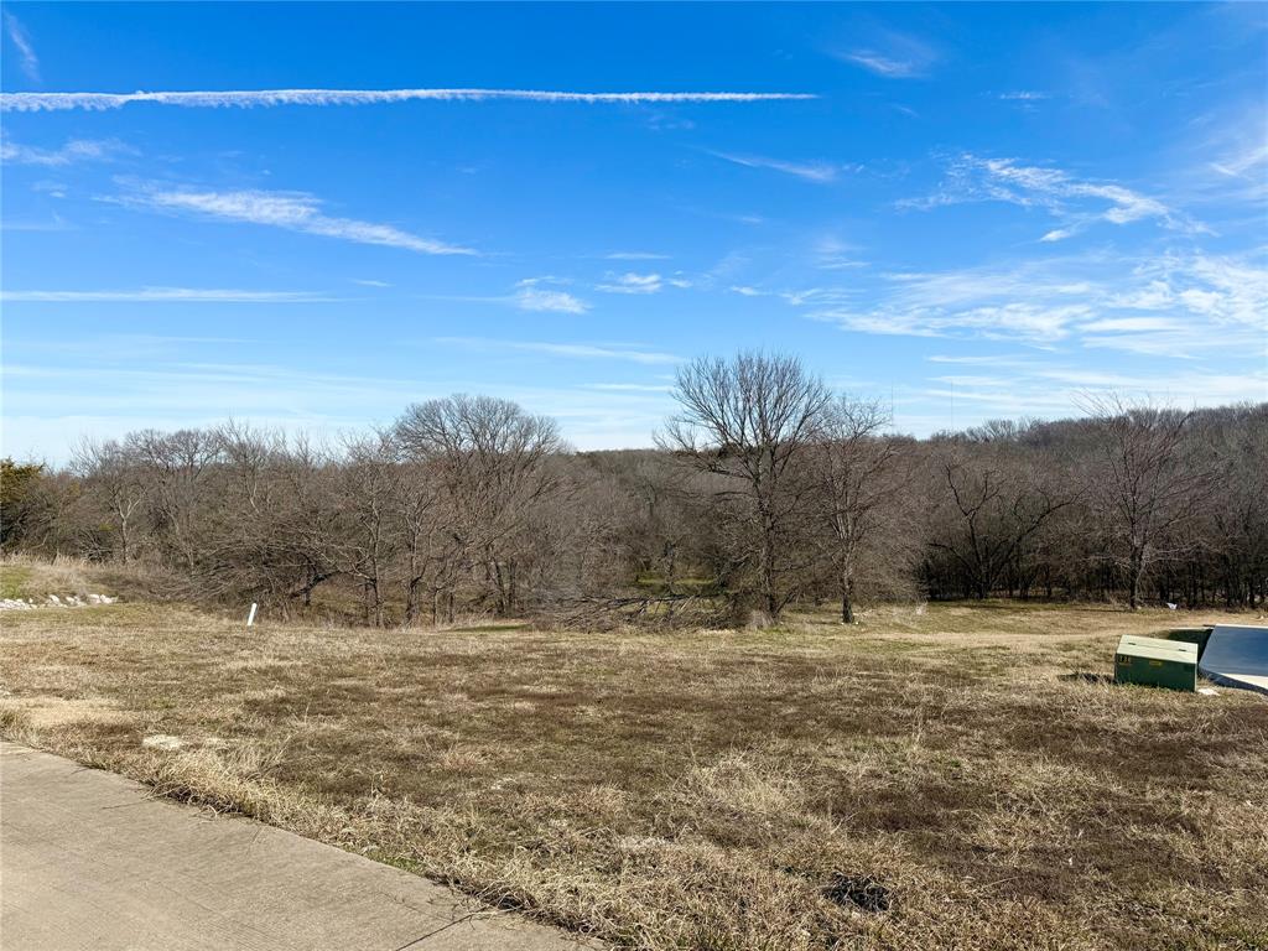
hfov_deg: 71.6
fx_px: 879
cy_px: 476
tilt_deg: +0.2
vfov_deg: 56.8
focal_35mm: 24
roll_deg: +2.2
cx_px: 634
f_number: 1.78
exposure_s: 1/5319
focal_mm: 6.76
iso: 80
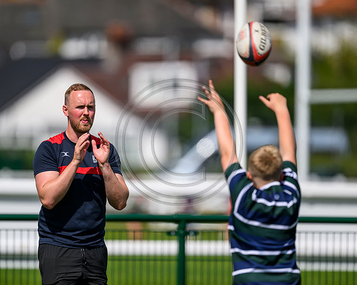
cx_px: 161
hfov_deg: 4.3
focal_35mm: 452
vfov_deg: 3.4
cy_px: 142
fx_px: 4769
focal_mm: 400
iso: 250
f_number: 3.2
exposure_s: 1/6400
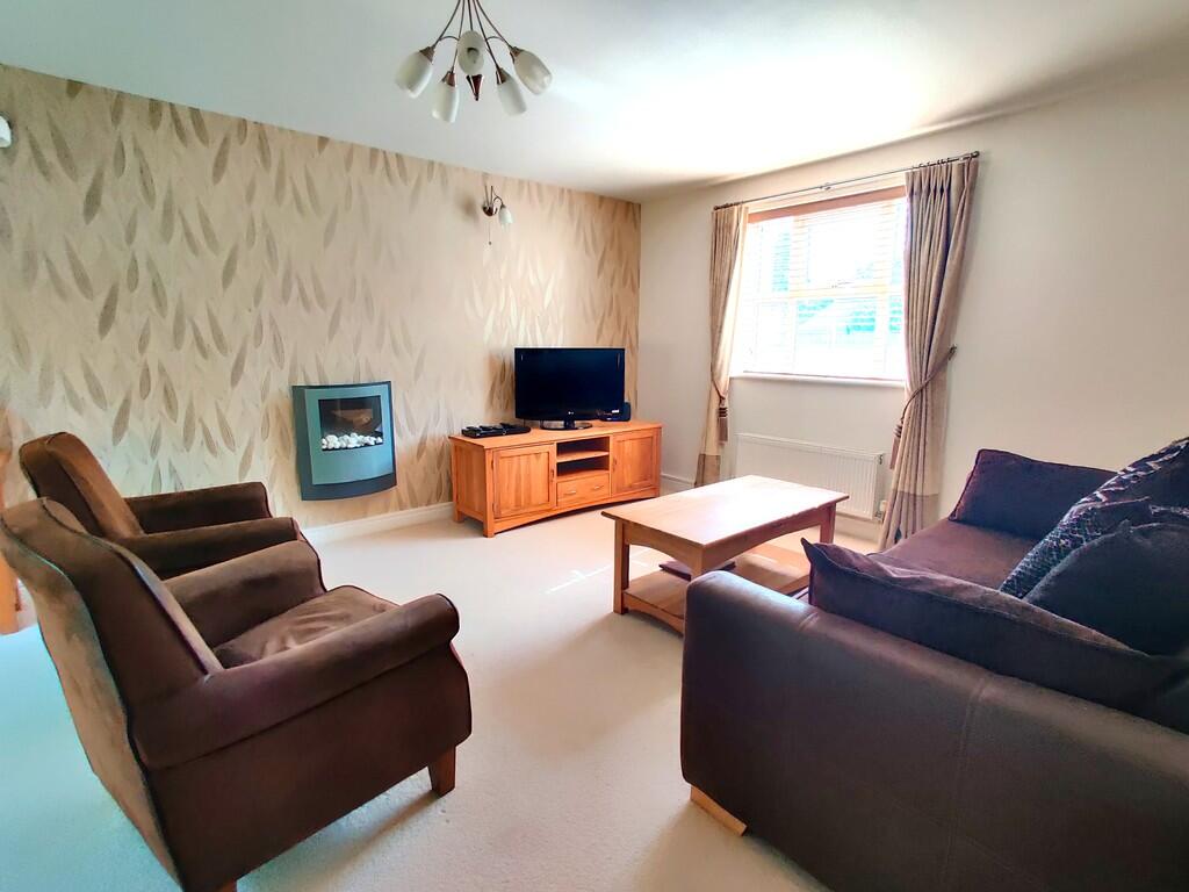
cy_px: 446
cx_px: 594
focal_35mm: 13
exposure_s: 1/50
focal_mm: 2.25
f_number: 2.2
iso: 400
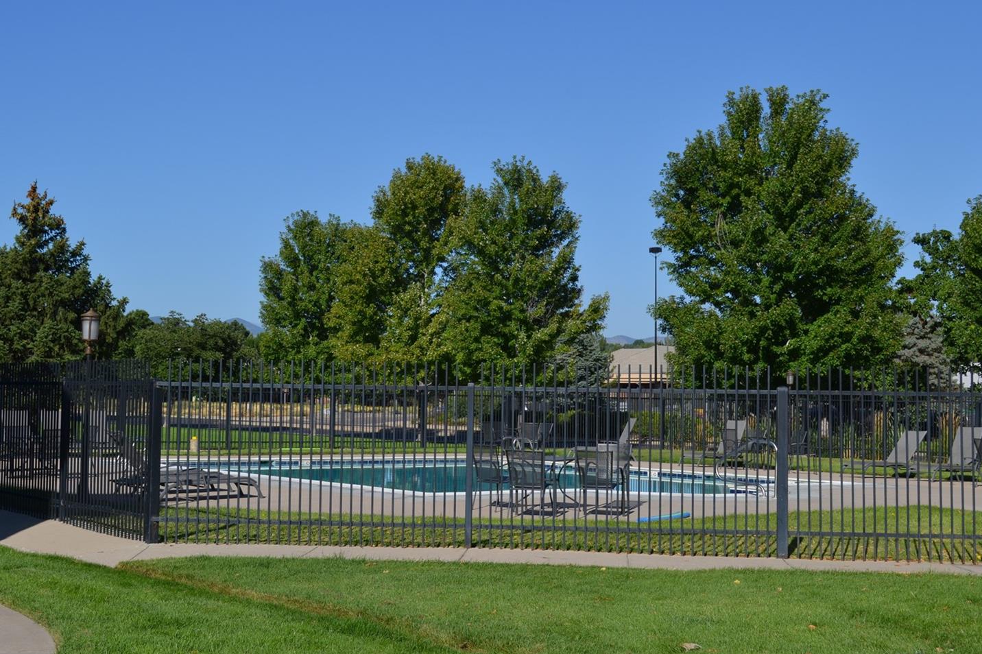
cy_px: 311
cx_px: 461
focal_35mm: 57
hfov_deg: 35.0
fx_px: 1554
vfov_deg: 23.8
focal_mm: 34
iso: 100
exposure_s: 1/250
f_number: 8
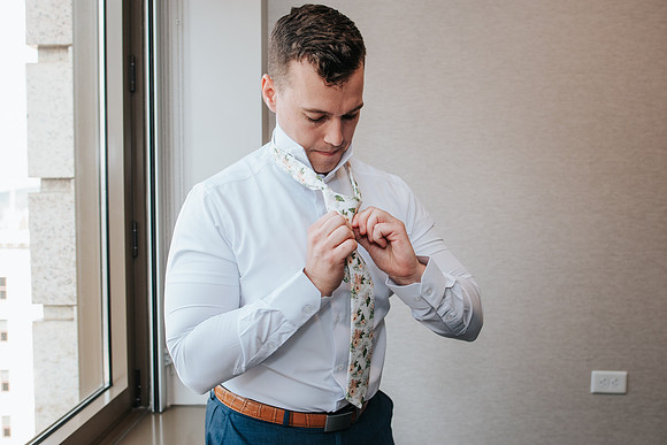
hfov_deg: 61.9
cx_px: 334
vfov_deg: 43.6
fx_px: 556
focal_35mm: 30
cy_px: 222
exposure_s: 1/250
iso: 400
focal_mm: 20
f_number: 2.8
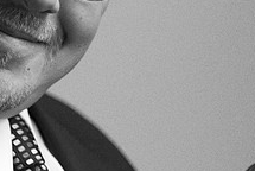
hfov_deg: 3.5
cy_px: -38
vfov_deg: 2.4
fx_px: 4159
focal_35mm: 586
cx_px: 177
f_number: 2.8
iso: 320
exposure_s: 1/125
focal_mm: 145
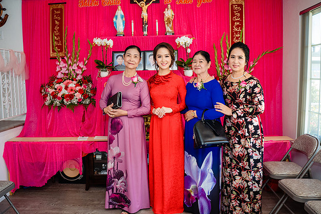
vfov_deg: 42.3
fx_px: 276
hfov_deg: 60.3
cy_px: 105
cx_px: 157
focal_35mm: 31
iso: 800
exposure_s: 1/160
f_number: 4
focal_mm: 28
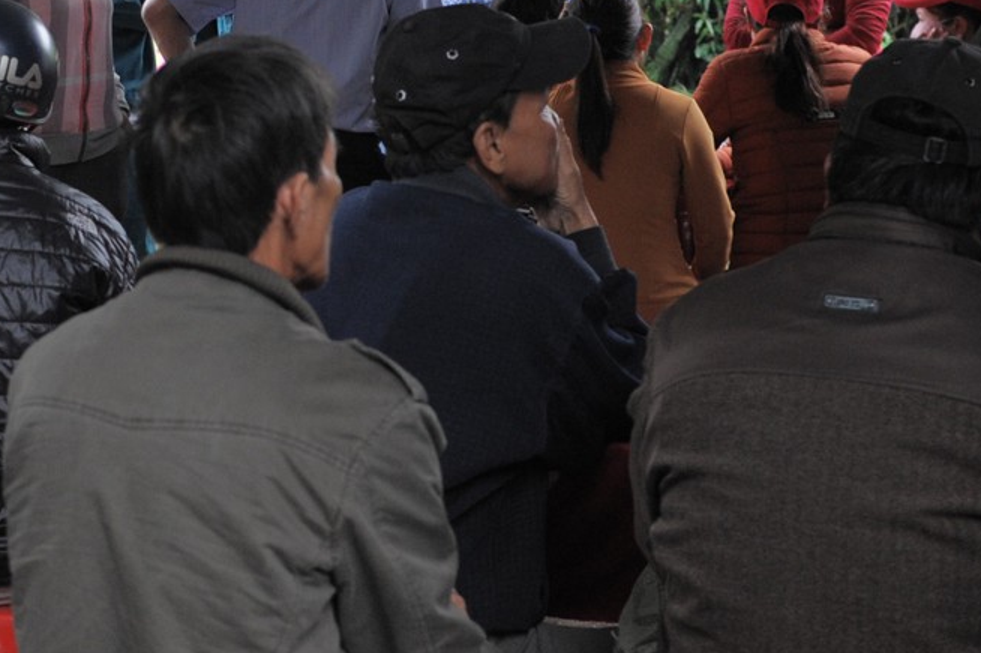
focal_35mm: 107
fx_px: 2913
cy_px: 94
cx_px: 20
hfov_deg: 18.6
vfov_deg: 12.7
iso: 1250
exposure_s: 1/500
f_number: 3.5
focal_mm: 35
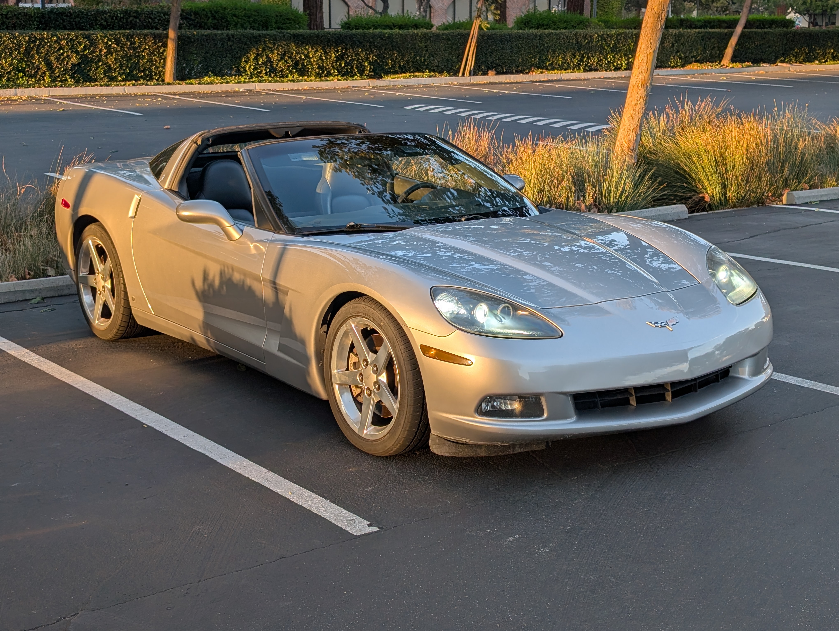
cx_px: 420
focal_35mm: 49
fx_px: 1189
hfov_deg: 38.9
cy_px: 316
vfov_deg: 29.7
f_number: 1.68
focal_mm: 6.9
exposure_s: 1/183
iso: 23
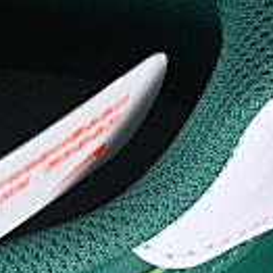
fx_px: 4702
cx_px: -513
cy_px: -21
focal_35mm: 527
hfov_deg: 3.3
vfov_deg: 3.3
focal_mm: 50
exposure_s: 1/80
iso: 160
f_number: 7.1
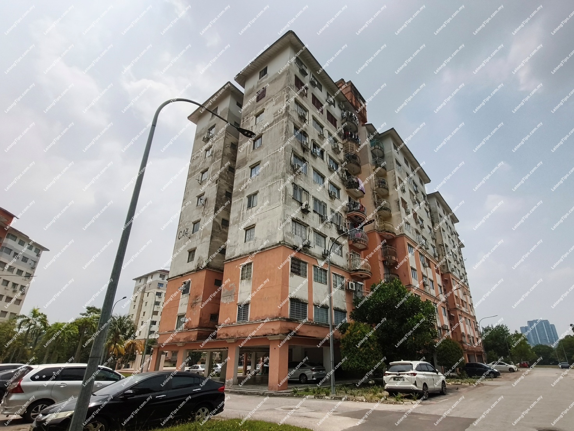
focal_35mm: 15
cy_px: 216
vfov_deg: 81.8
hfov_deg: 98.2
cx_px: 287
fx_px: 249
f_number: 2.2
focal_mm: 1.67
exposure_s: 1/4237
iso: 50
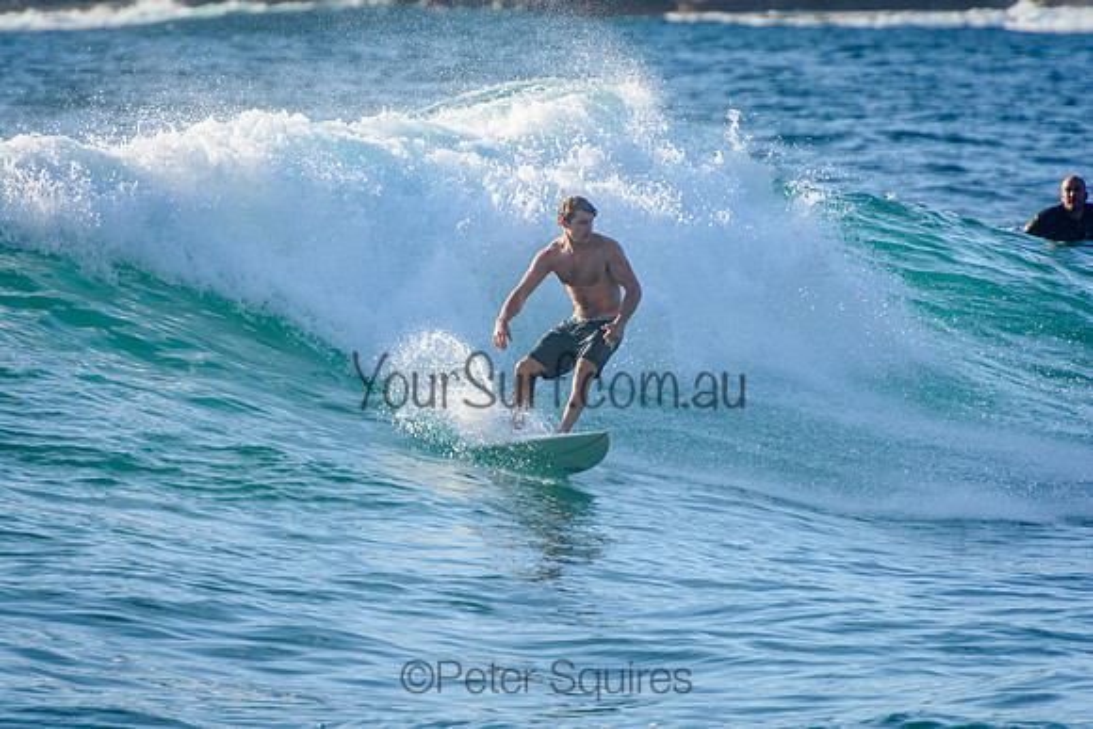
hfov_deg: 3.4
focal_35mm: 611
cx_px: 546
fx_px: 18539
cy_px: 364
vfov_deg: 2.3
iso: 450
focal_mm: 400
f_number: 5.6
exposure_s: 1/2000
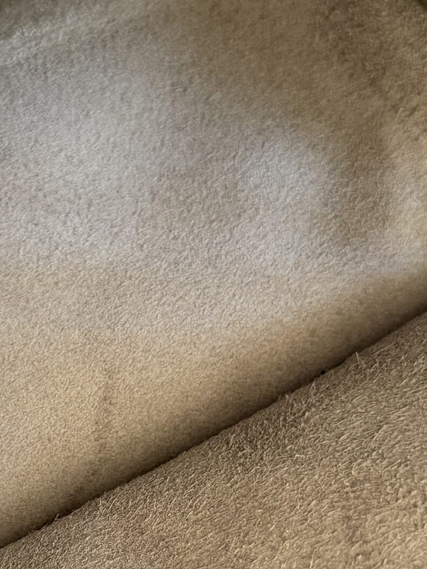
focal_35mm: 58
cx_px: 69
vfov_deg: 32.4
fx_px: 954
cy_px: 449
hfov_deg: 24.7
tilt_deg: -85.8
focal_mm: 6.76
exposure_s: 1/60
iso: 320
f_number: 1.78
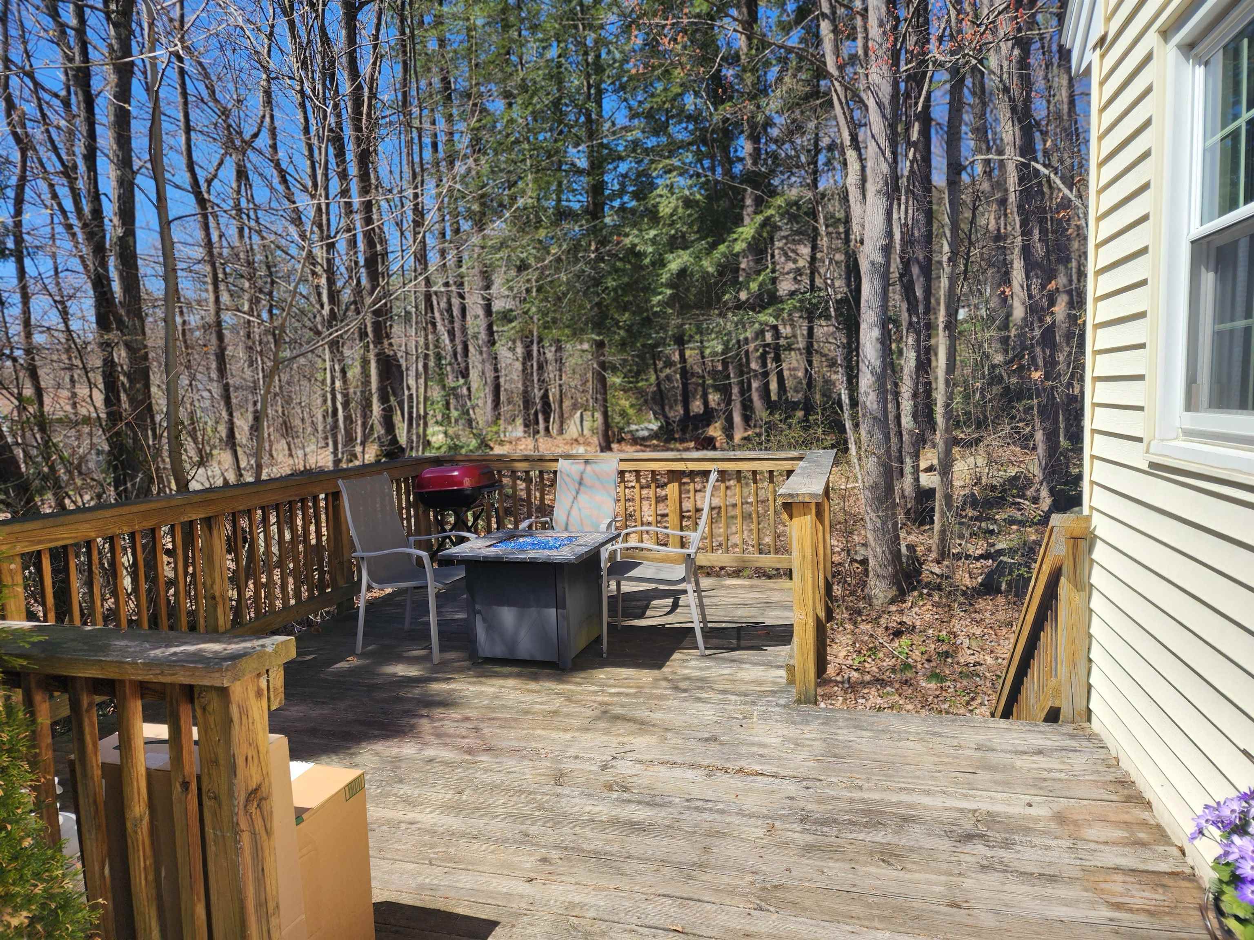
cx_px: 627
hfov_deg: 73.9
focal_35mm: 23
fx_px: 833
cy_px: 470
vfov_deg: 58.9
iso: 12
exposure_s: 1/820
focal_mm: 6.4
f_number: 1.8
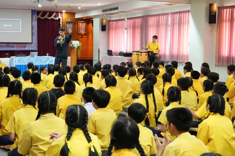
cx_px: 100
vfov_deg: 25.1
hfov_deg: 36.8
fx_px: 352
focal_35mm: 54
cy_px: 72
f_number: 5
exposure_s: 1/80
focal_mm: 26
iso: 4000
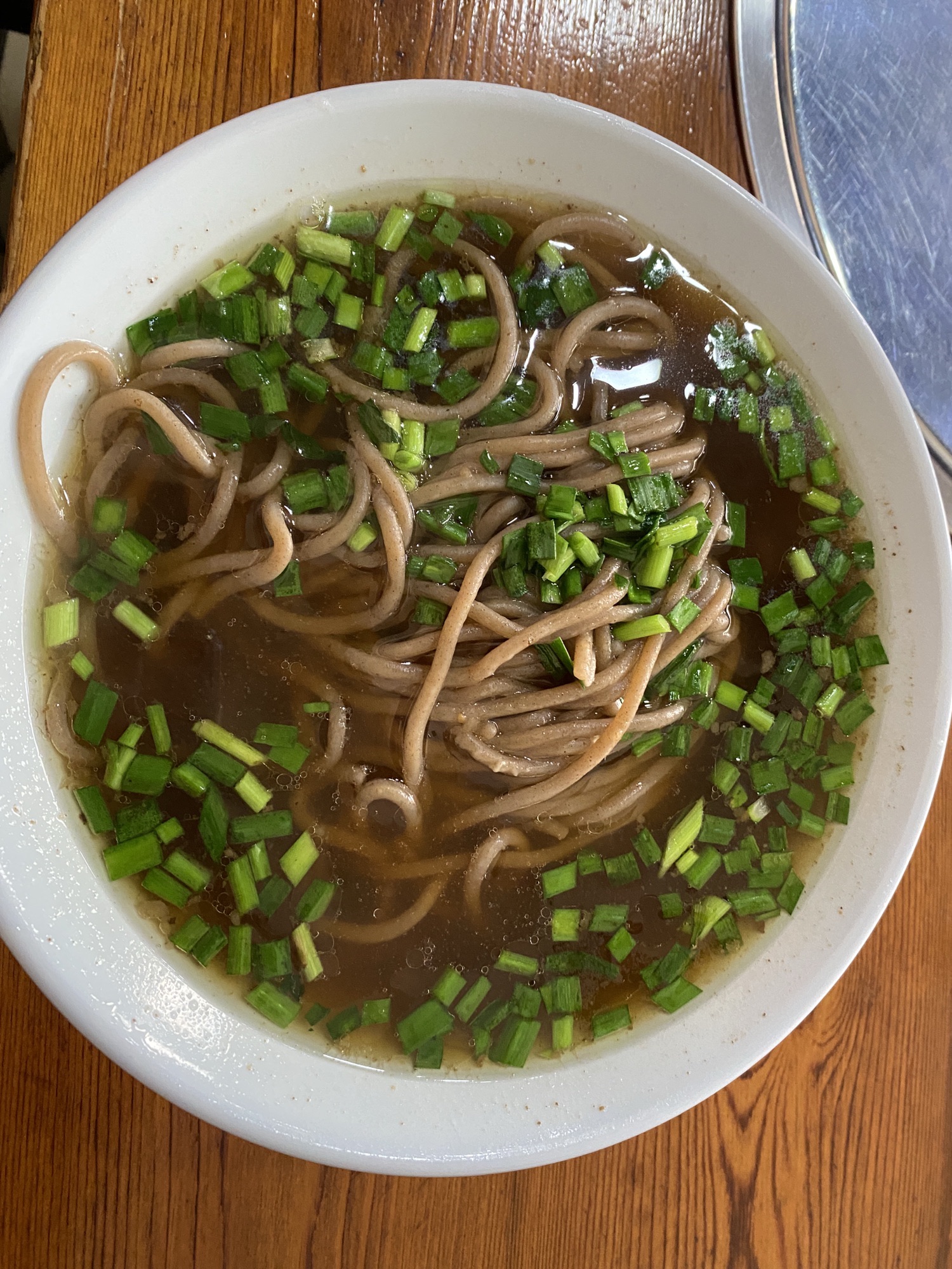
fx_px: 953
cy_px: 634
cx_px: 476
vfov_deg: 67.3
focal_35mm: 26
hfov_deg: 53.1
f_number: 1.8
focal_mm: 4.25
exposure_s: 1/60
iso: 400
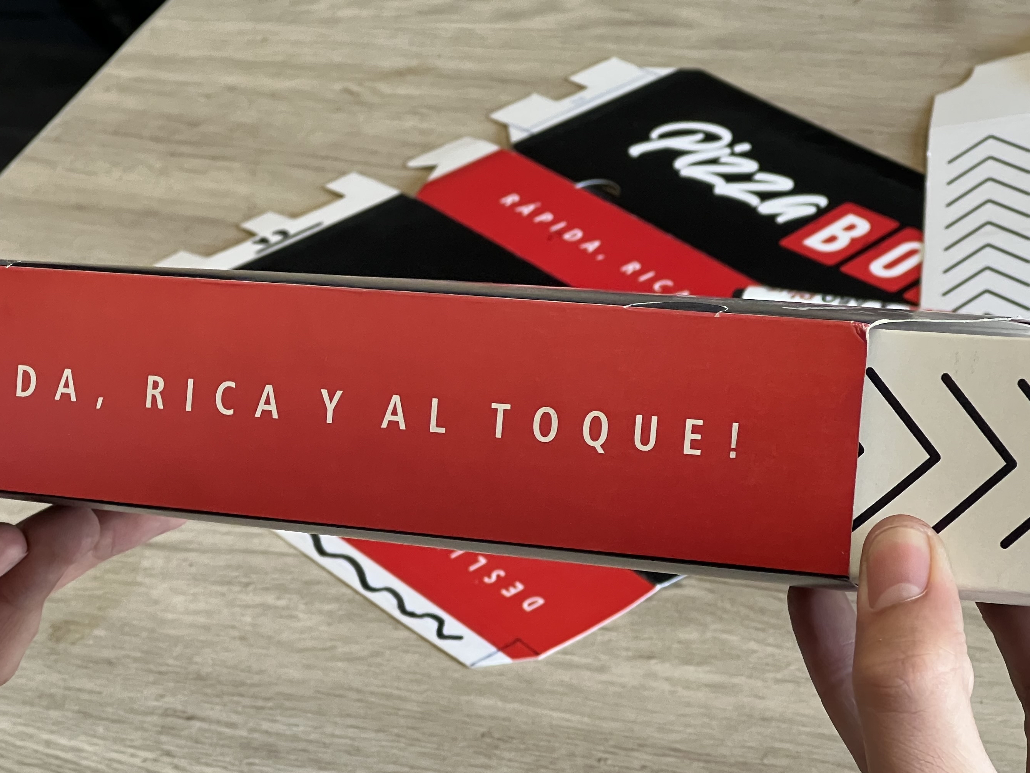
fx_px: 3452
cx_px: 434
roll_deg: +7.5
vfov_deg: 12.8
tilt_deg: -33.1
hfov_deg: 17.0
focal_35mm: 116
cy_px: 490
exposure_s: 1/99
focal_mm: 9
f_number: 2.8
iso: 200
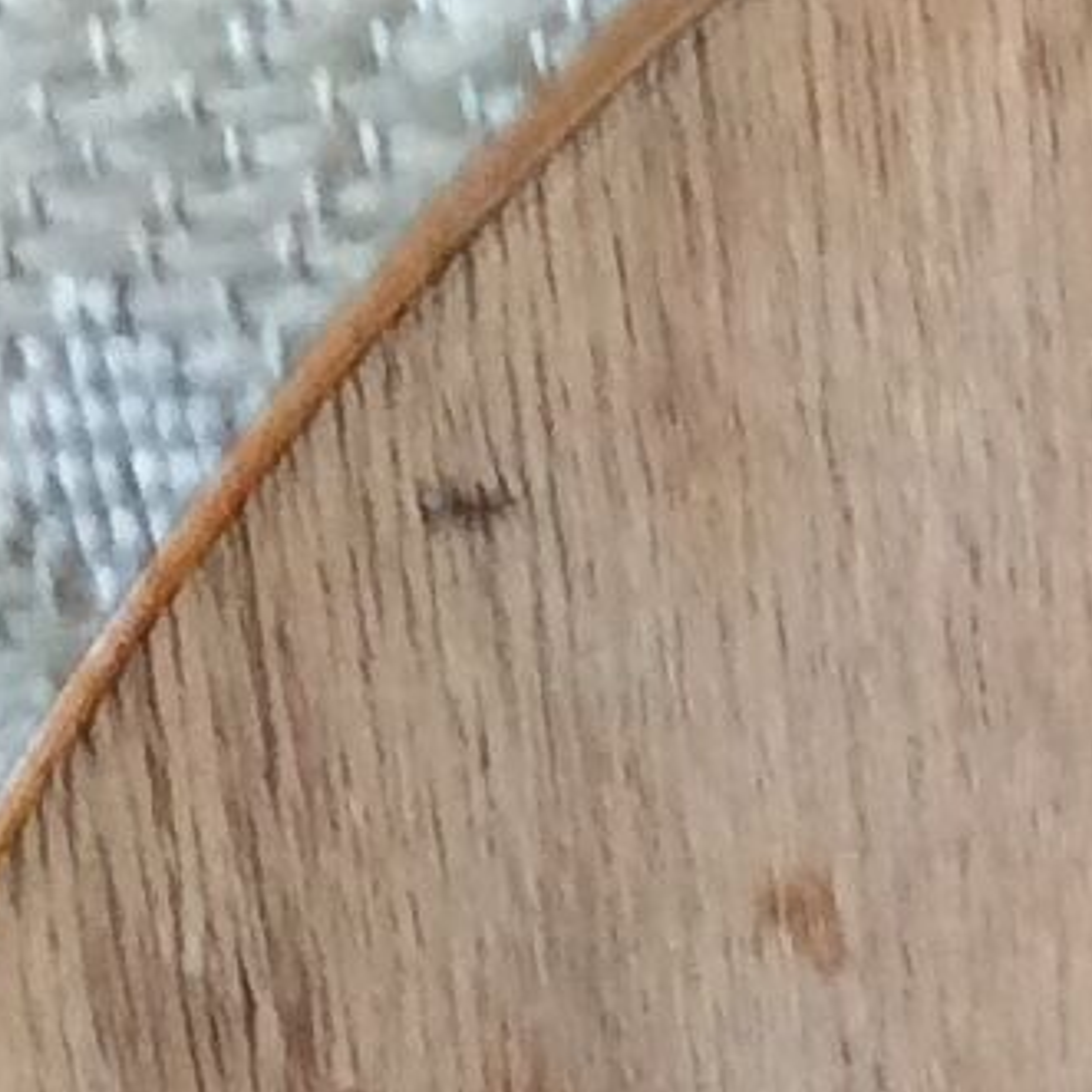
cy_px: 1597
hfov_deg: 7.6
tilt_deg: -52.7
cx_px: 2227
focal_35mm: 221
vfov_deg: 7.8
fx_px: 7888
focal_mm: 3.3
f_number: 2.4
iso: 100
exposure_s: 1/25
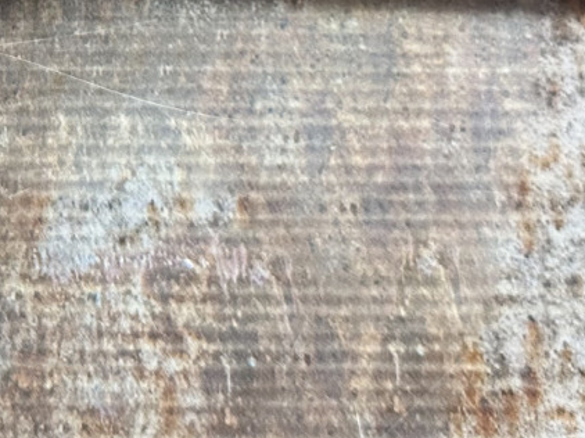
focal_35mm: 91
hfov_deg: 20.8
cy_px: -211
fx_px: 1537
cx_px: -4
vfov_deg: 15.1
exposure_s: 1/100
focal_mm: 6.9
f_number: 1.8
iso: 200
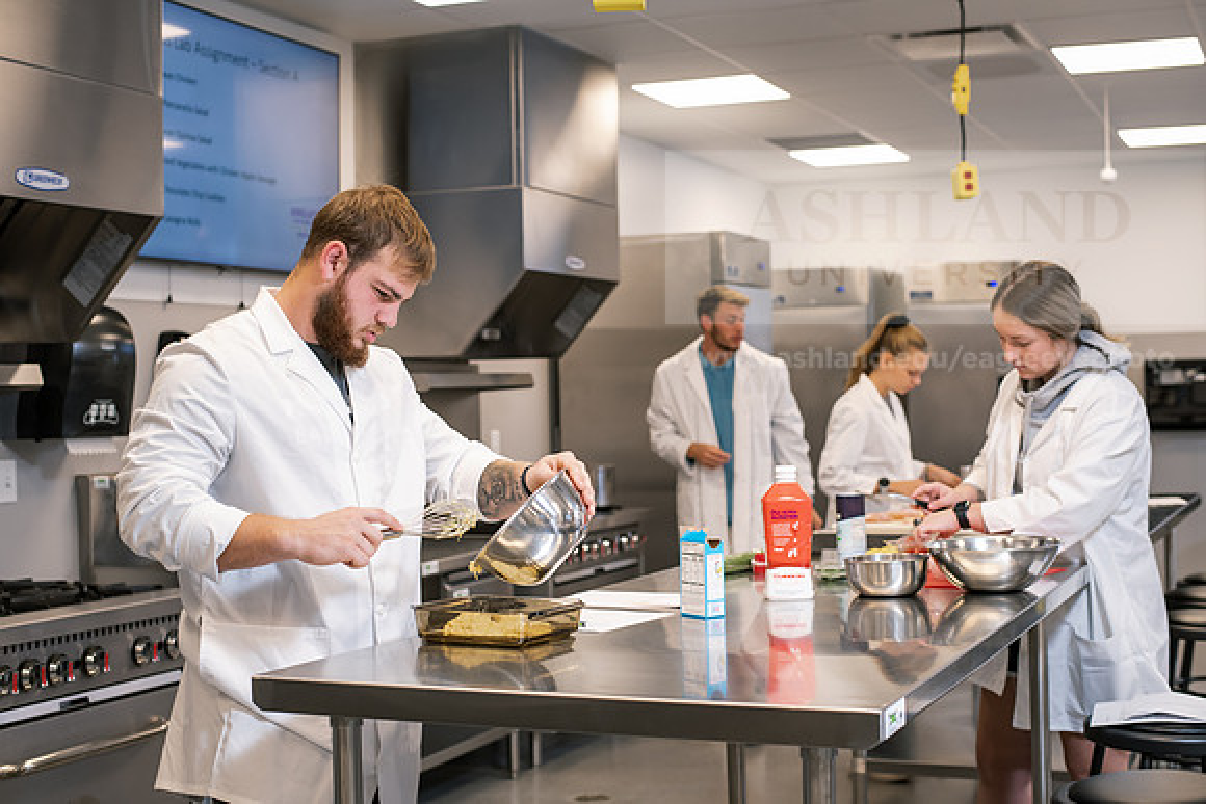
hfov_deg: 39.6
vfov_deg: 27.0
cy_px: 402
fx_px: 1675
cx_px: 603
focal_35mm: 50
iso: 800
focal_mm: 50
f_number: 3.5
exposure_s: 1/200
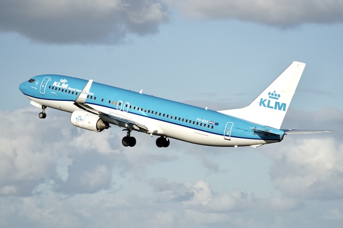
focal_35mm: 203
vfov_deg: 6.8
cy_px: 114
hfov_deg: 10.1
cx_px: 172
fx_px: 1934
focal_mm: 203
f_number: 5.6
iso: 160
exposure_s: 1/1250
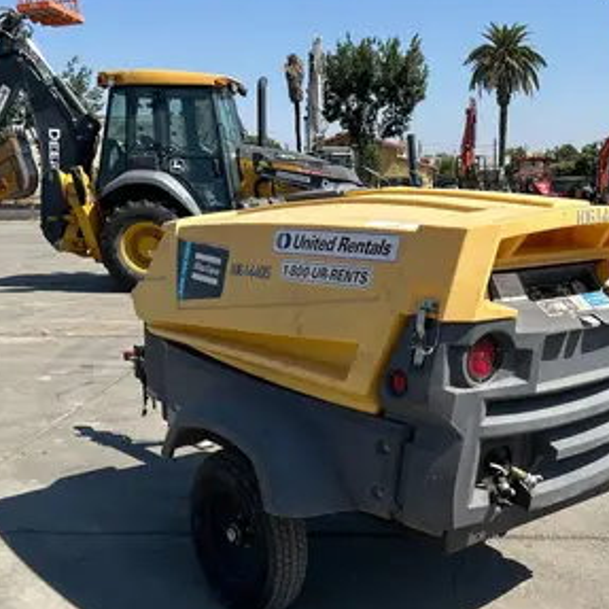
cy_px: 358
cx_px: 397
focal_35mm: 44
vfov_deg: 38.2
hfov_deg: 38.0
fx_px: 876
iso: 50
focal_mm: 5.7
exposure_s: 1/4444
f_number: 1.5
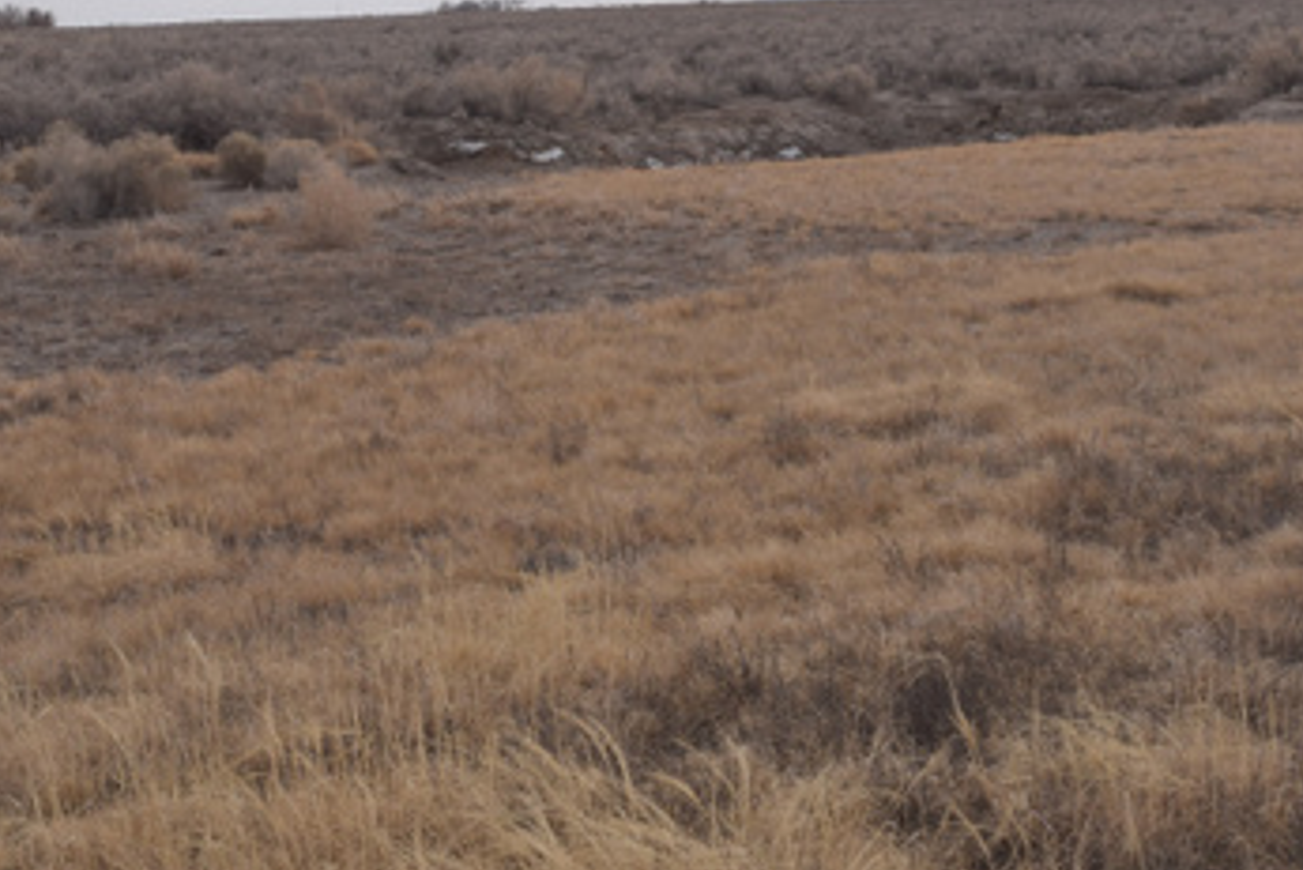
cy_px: 137
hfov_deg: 32.8
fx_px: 2209
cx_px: 746
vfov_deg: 21.9
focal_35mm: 61
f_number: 11
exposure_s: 1/200
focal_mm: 22
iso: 100
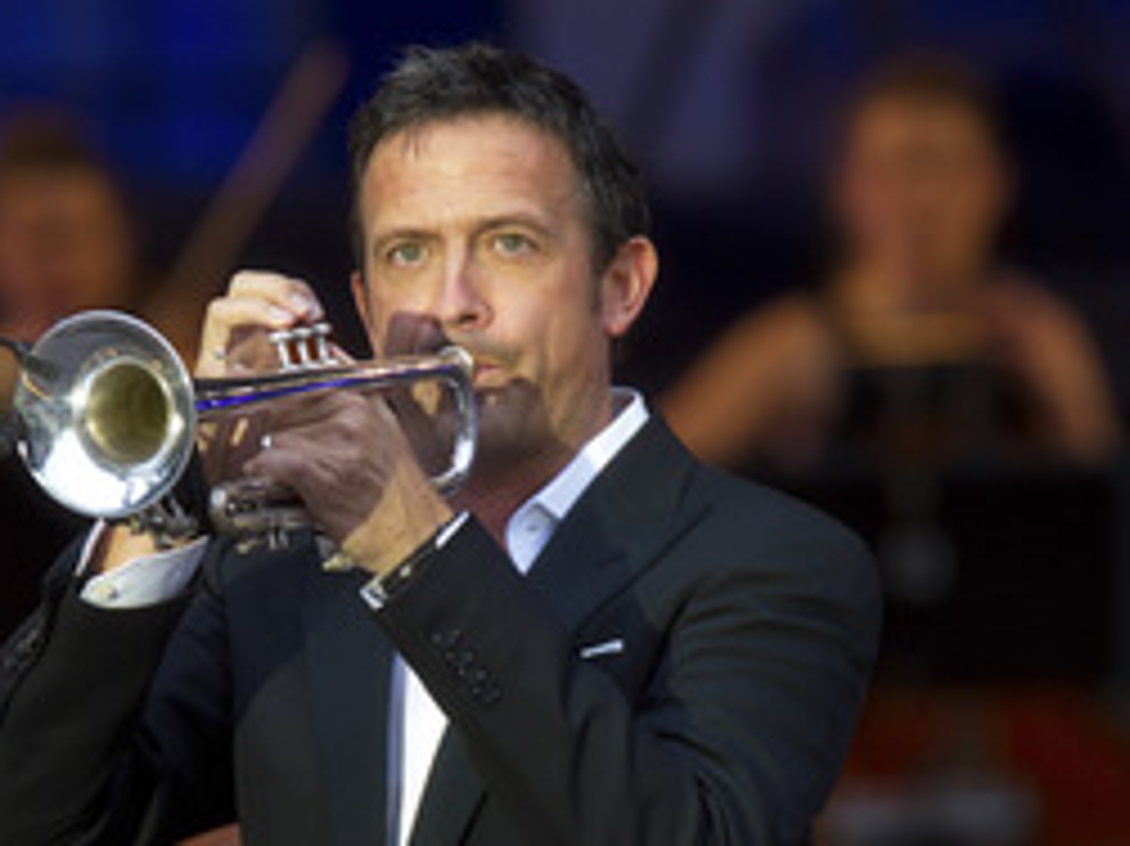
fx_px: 16901
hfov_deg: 3.8
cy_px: 549
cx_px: 378
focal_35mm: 518
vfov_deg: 2.9
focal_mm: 300
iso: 800
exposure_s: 1/250
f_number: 4
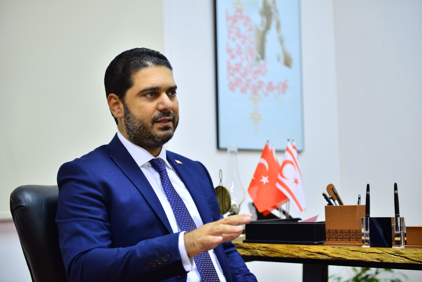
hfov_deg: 33.4
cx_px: 211
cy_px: 141
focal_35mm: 60
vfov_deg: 22.6
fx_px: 704
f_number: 2.8
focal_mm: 60
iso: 1000
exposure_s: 1/100
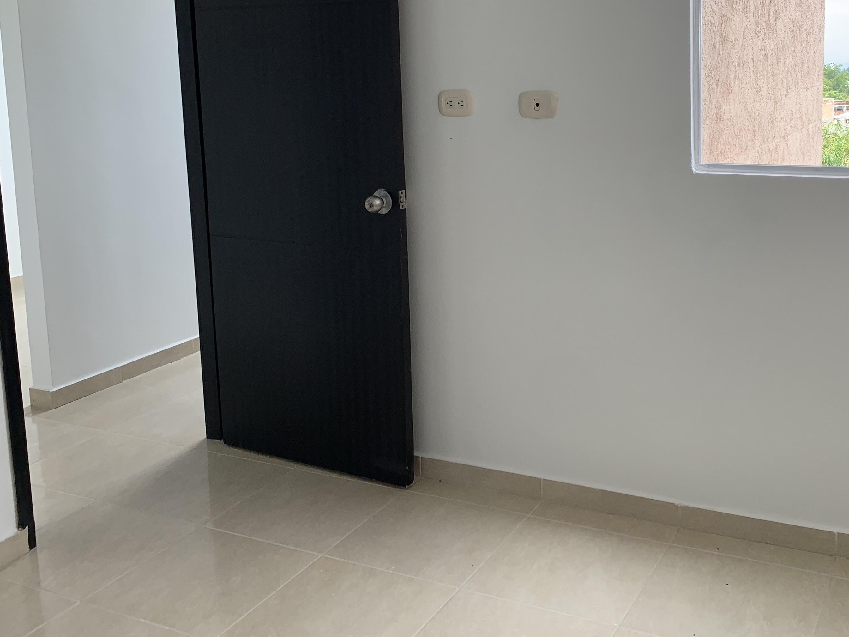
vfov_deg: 36.4
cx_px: 529
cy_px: 213
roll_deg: +1.4
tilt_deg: -8.4
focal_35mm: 39
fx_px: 957
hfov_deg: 47.4
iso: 25
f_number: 1.8
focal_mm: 4.25
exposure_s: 1/287
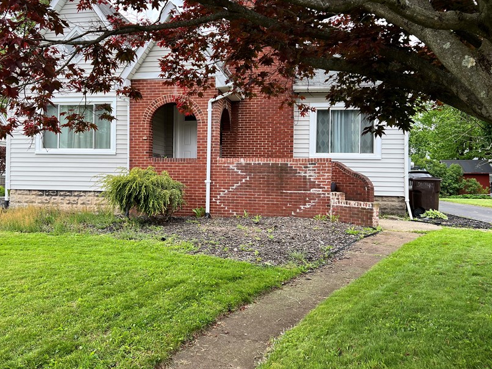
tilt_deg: +0.7
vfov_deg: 42.8
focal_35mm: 33
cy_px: 160
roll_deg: -0.9
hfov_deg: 54.9
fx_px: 469
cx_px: 196
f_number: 1.5
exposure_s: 1/808
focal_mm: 5.7
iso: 50
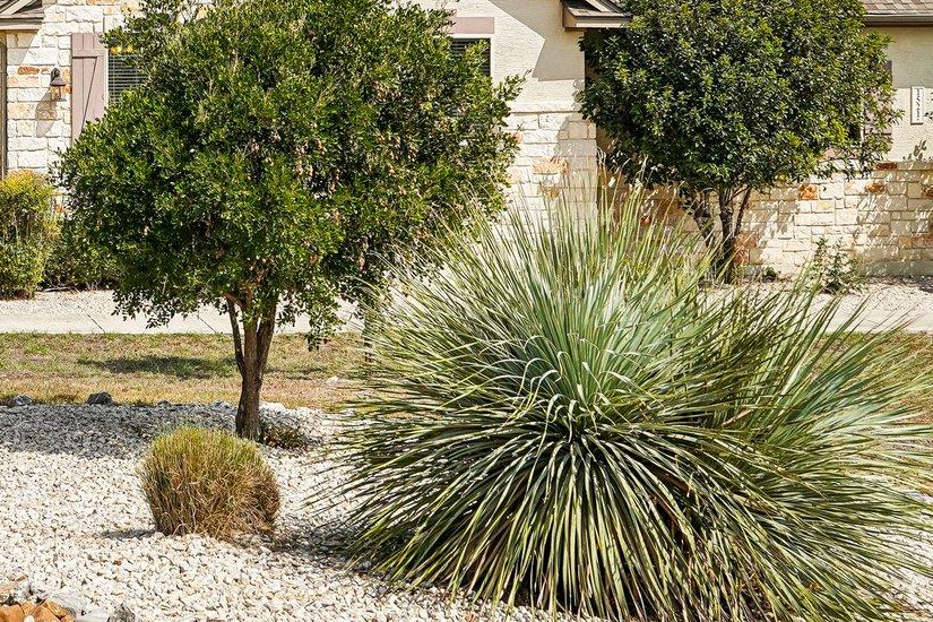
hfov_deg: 25.3
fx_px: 1995
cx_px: 38
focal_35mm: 77
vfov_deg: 17.3
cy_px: -8
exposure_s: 1/320
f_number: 8
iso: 100
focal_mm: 31
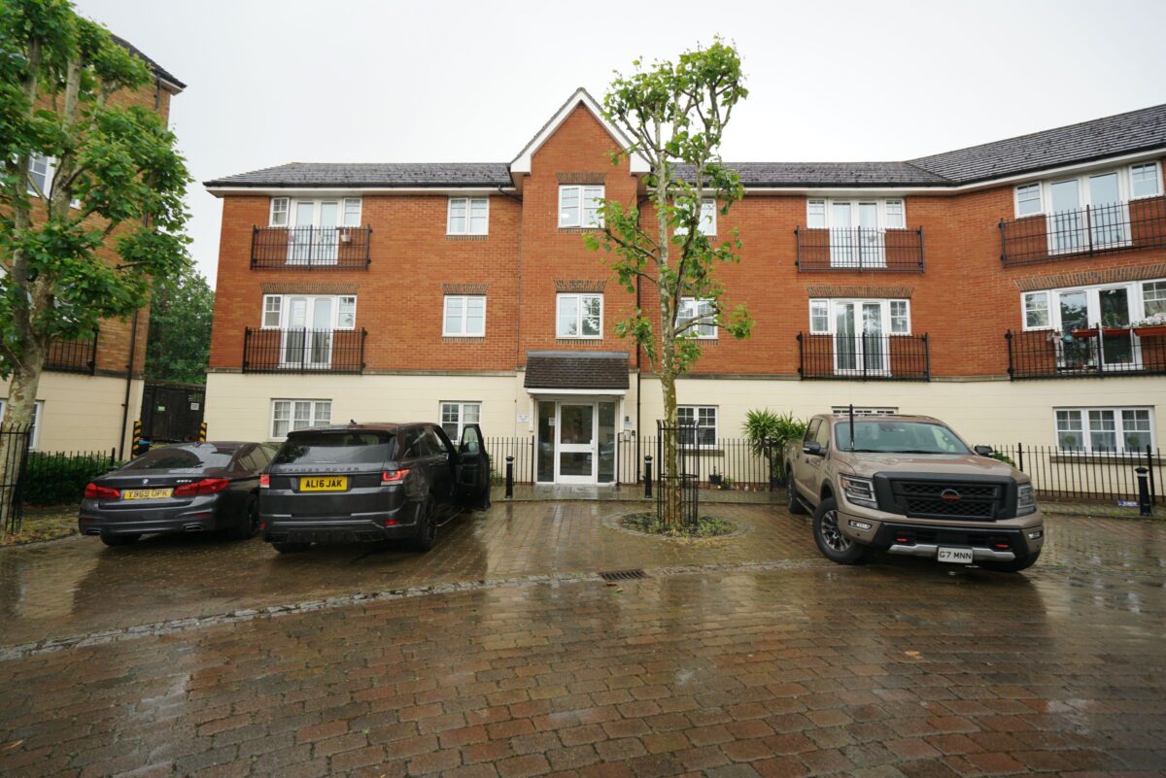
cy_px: 389
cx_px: 583
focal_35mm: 16
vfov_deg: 73.8
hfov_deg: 96.7
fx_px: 518
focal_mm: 16
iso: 100
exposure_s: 1/60
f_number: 4
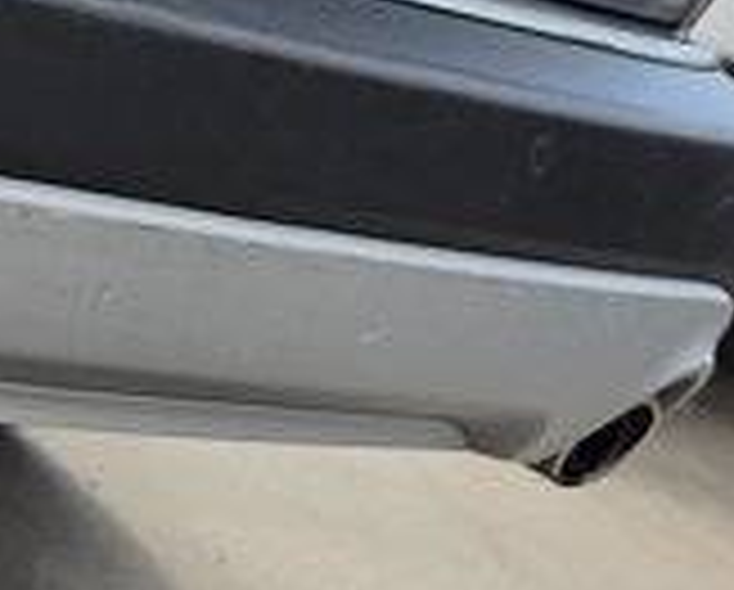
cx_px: -509
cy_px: -392
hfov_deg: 15.4
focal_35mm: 110
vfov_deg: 13.0
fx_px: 2394
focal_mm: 6.5
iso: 64
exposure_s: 1/6147
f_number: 1.4
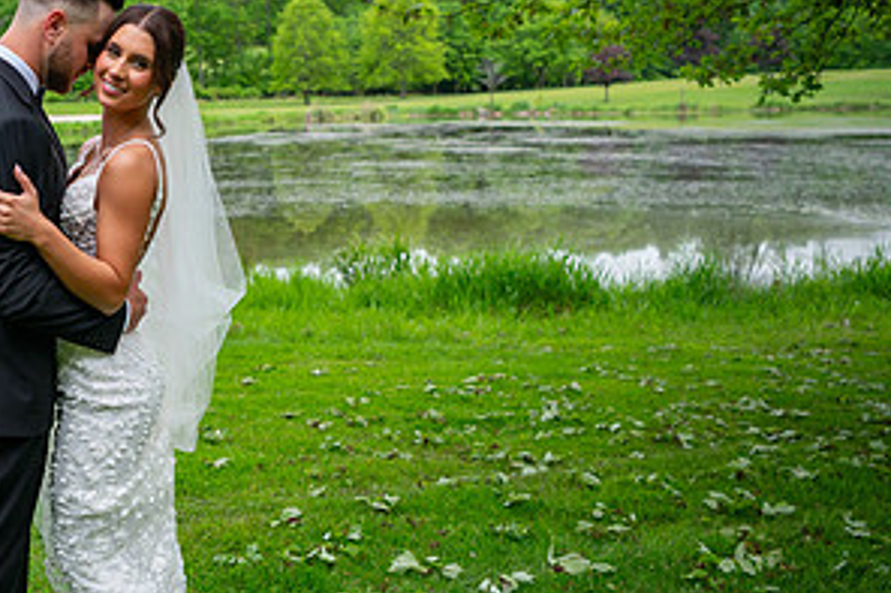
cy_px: 235
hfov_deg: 38.4
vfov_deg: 28.5
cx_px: 54
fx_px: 1163
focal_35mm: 47
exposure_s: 1/1000
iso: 400
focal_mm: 24
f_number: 3.2
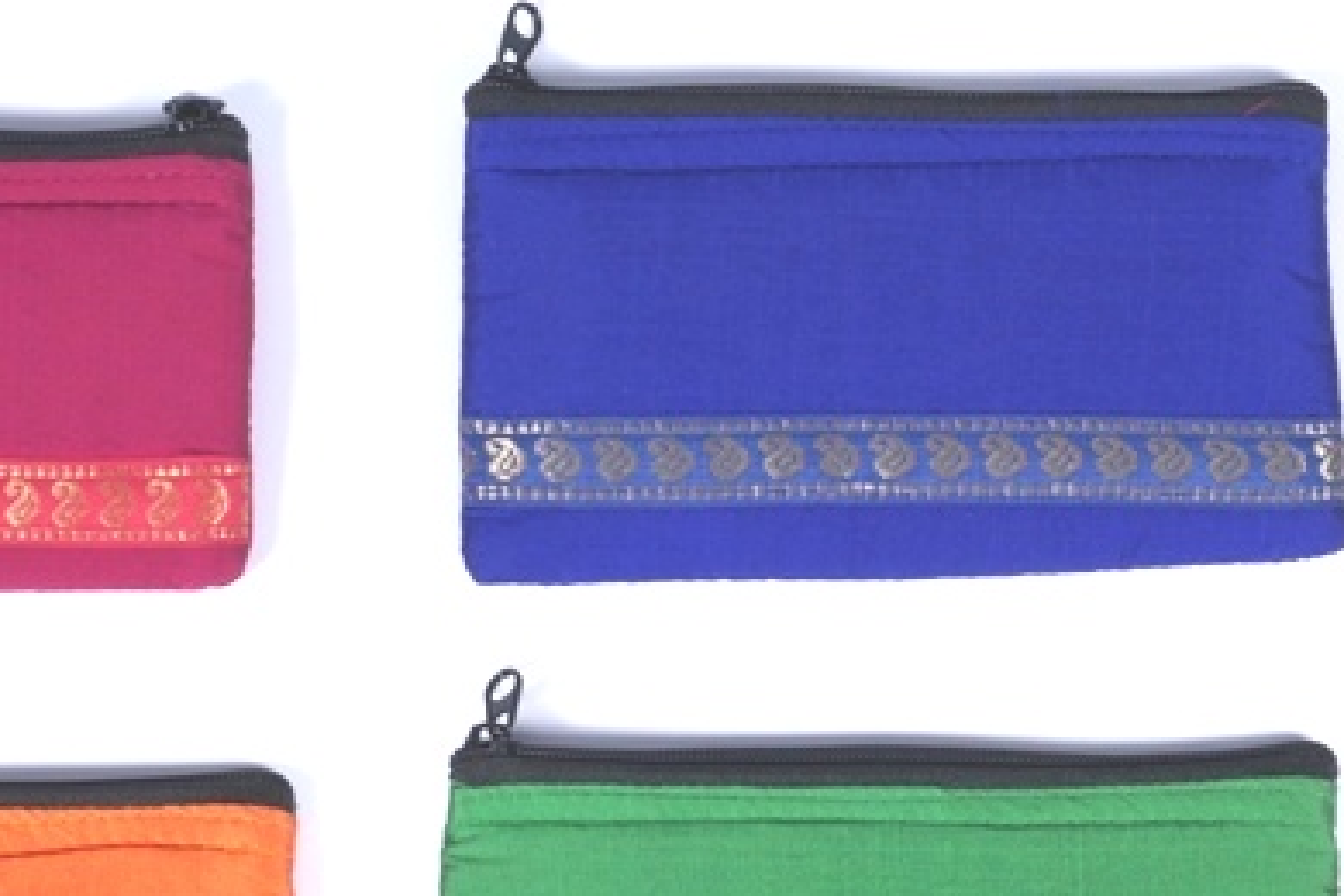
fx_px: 3920
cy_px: 701
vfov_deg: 13.0
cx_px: 930
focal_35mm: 105
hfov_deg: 19.4
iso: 200
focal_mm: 40
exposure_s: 1/125
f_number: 16
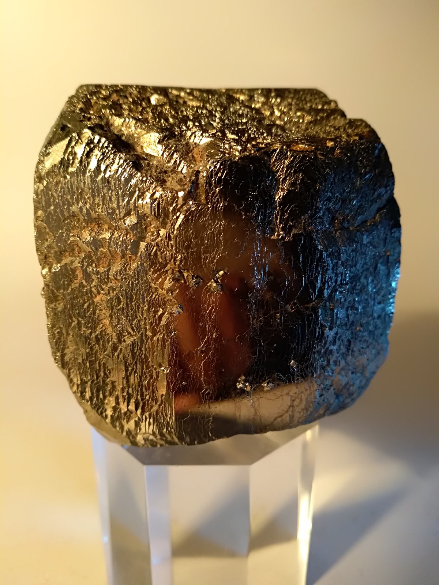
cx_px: 220
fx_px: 440
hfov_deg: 53.1
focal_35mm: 26
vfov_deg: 67.3
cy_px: 292
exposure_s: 1/33.3
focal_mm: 3.54
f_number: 2
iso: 342
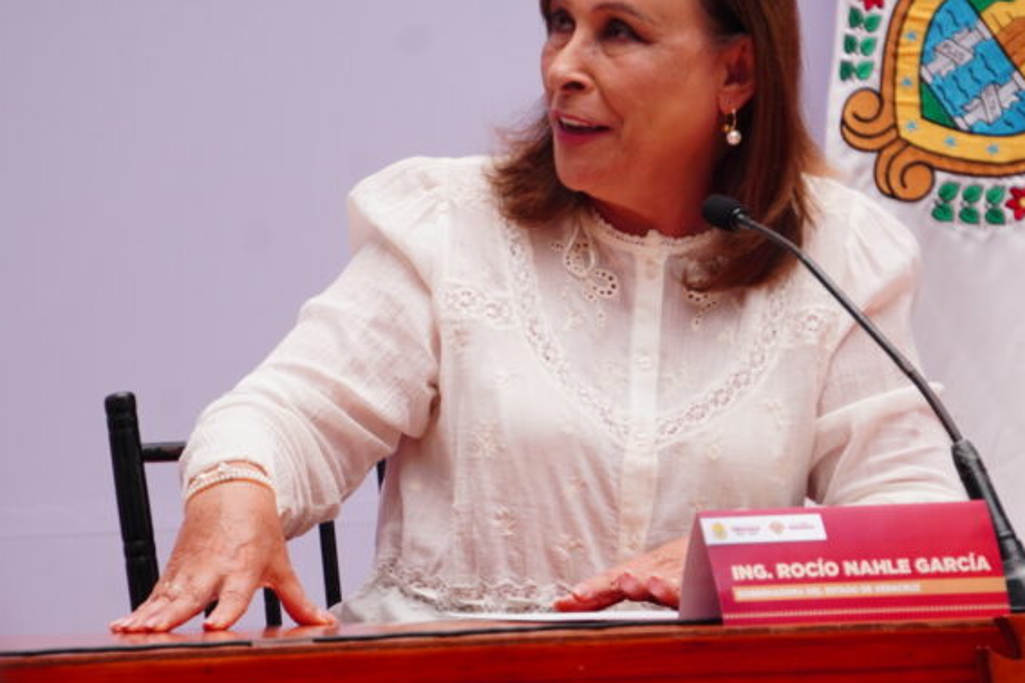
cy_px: 303
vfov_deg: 3.2
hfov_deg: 4.8
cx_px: 537
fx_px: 12157
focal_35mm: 427
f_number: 6.3
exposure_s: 1/250
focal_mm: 210
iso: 320
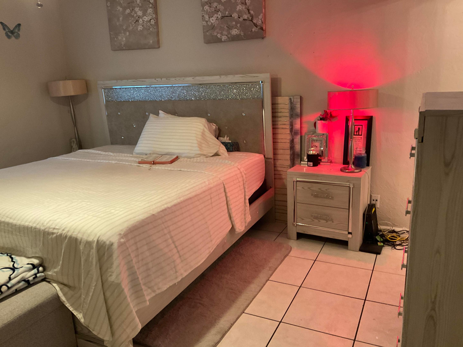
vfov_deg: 48.2
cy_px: 174
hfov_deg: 61.7
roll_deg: +2.0
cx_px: 232
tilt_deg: -15.4
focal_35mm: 29
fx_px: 388
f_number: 1.8
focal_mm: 3
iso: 250
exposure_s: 1/40
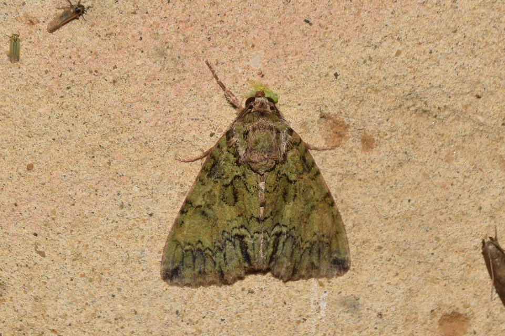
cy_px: 168
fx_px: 2945
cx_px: 252
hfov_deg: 9.8
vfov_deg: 6.5
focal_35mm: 210
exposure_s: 1/200
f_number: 14
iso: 400
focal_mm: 140
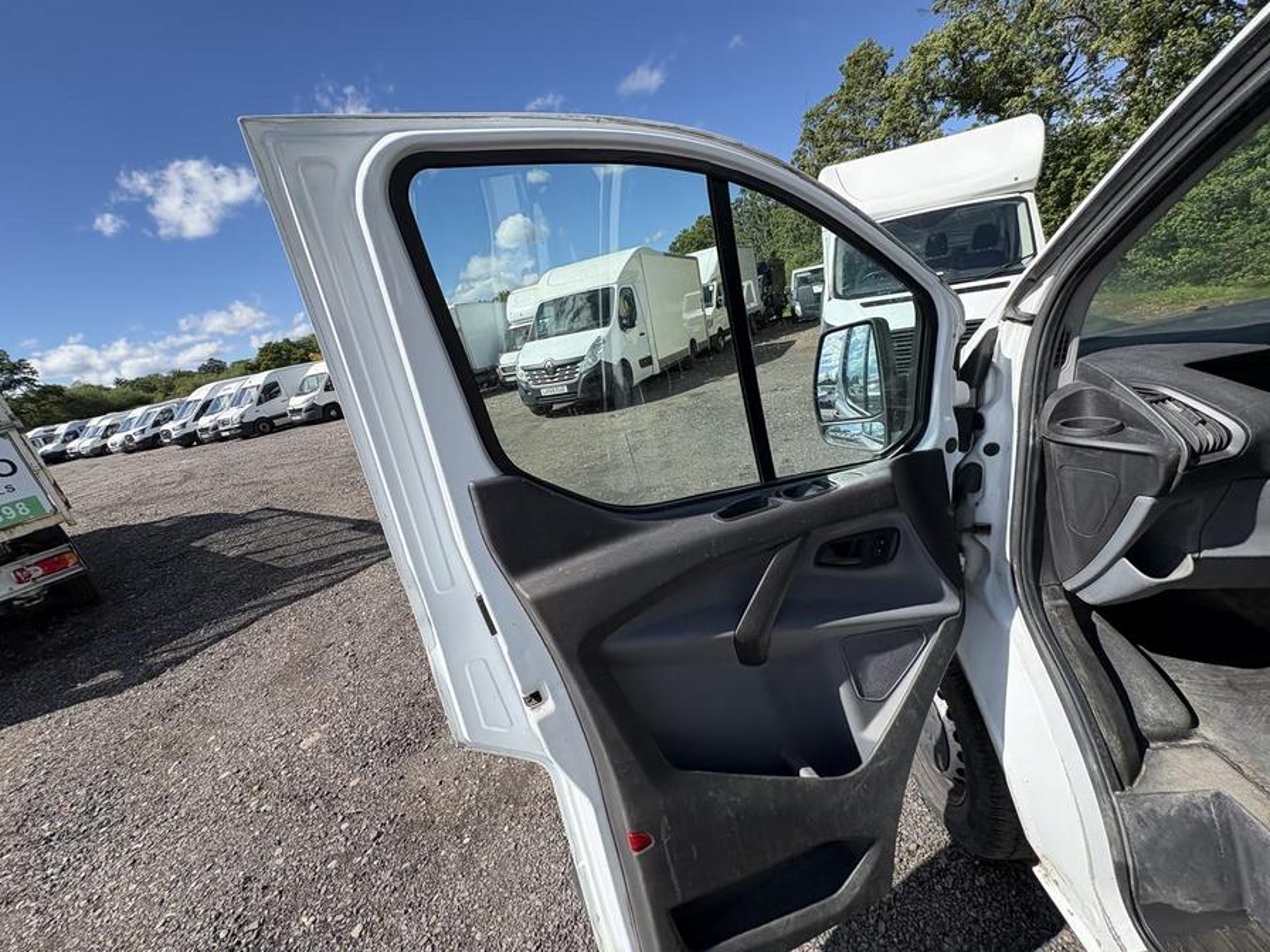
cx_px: 635
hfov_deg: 102.1
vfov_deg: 85.7
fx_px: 514
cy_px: 476
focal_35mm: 14
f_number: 2.2
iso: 64
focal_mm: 2.22
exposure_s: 1/1063
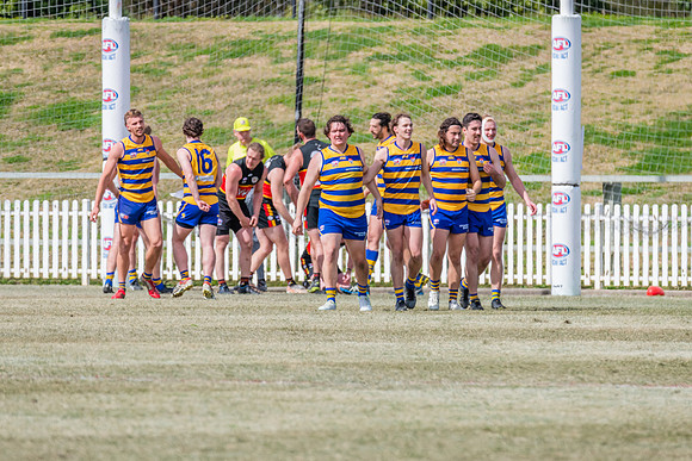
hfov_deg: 3.9
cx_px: 352
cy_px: 224
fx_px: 10234
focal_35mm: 532
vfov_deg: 2.6
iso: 800
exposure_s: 1/1600
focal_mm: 500
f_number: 11
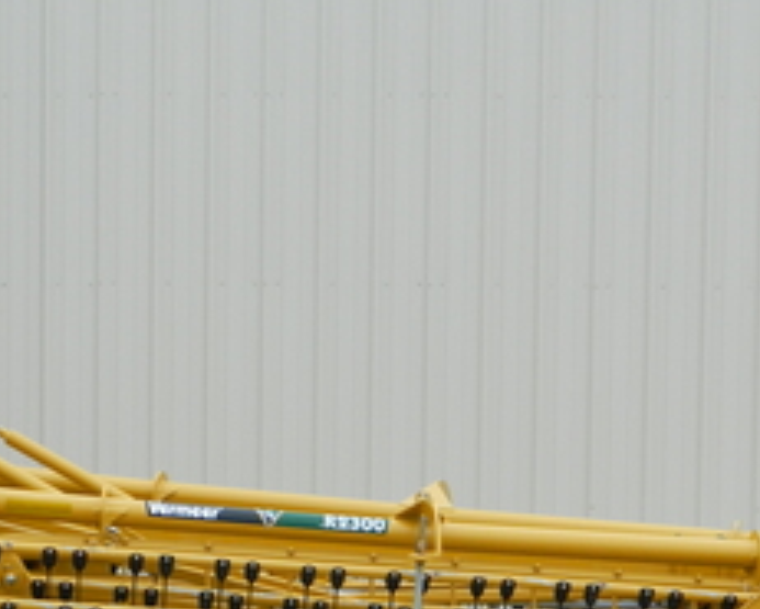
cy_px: 629
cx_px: 303
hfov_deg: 17.8
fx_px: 2430
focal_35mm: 108
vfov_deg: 14.0
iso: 80
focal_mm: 8.4
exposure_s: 1/125
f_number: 3.6
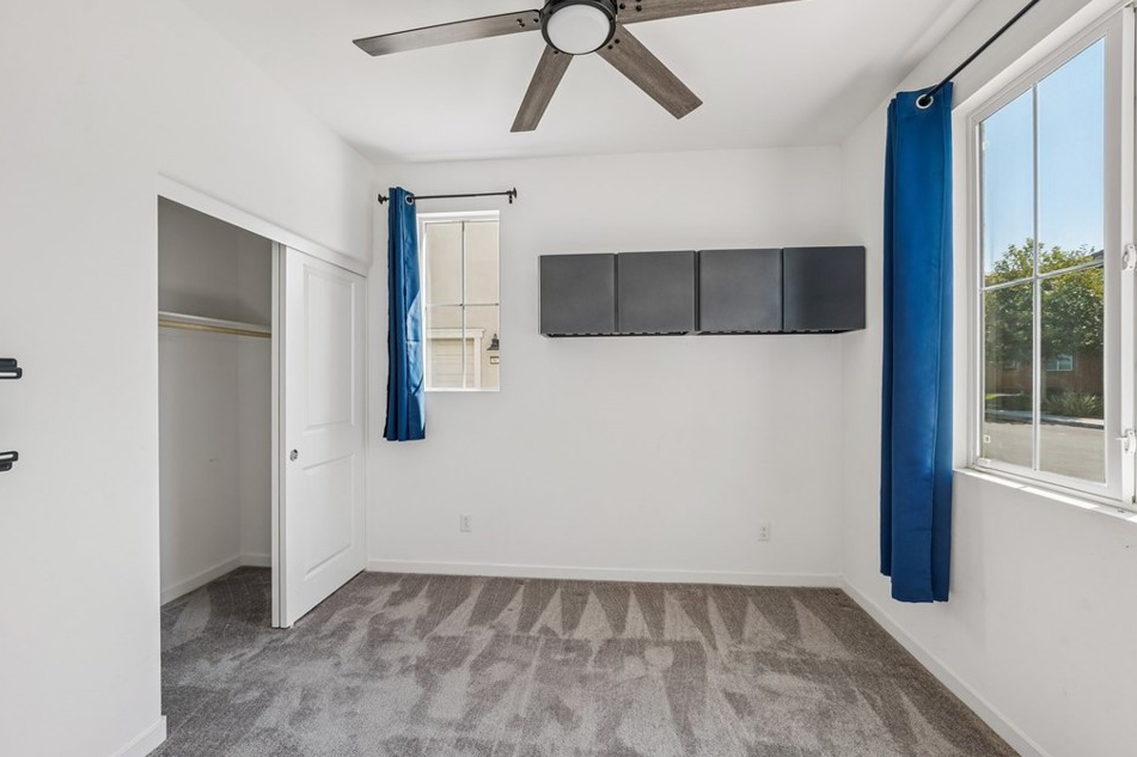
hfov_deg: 104.3
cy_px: 379
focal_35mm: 14
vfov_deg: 81.1
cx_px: 579
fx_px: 442
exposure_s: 1/30
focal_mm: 13
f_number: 8
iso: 125
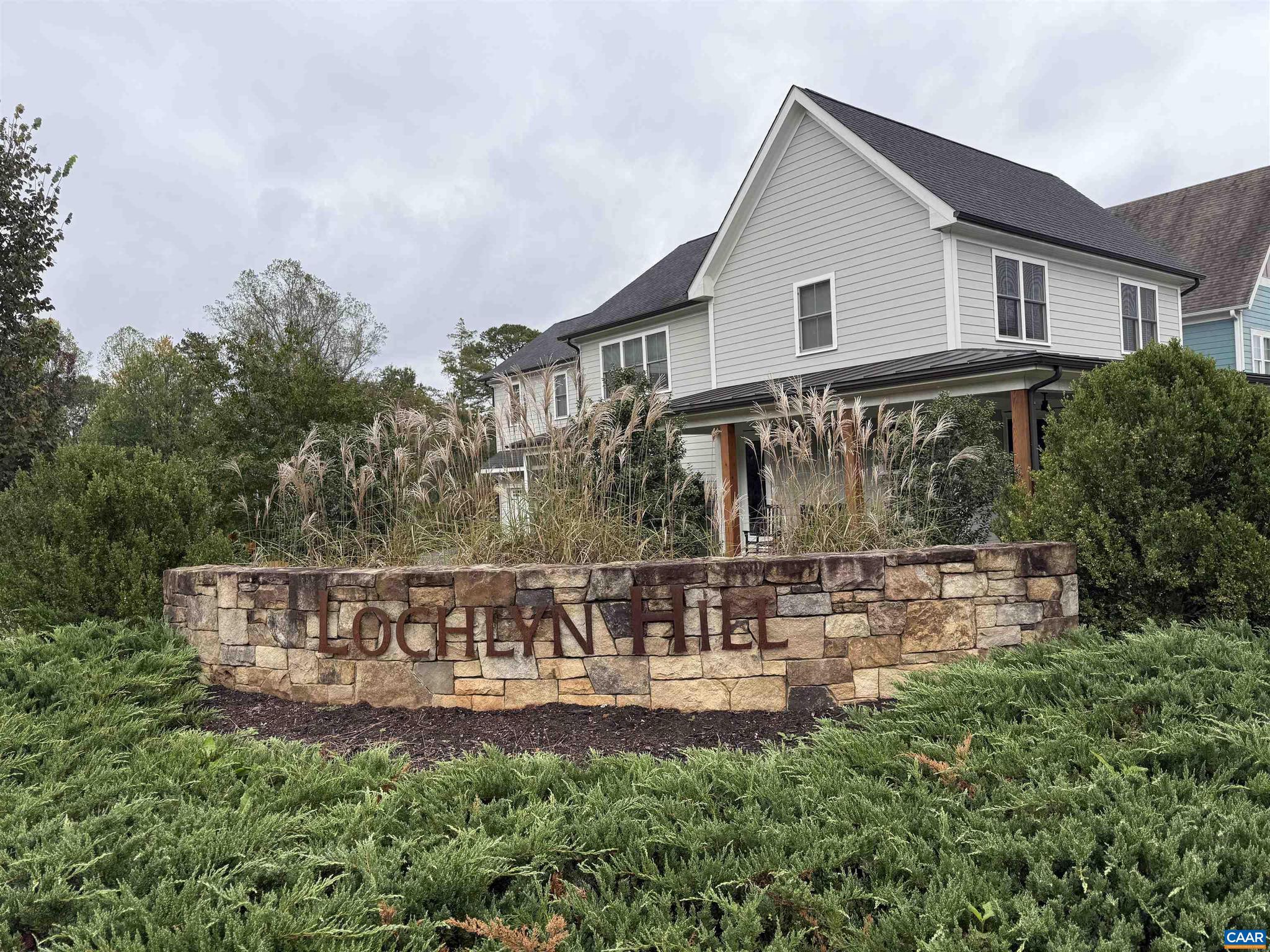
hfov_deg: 71.6
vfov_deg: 56.8
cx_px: 635
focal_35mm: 24
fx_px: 881
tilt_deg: +1.0
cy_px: 476
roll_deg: +2.3
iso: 80
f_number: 1.78
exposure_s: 1/878
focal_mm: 6.76
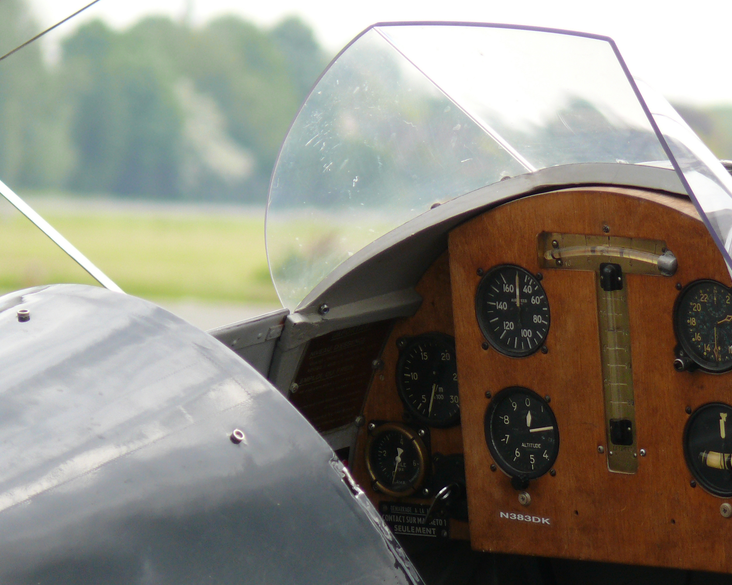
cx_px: 567
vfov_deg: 2.1
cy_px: 420
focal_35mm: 721
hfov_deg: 2.7
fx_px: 15619
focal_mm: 88.8
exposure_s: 1/200
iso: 100
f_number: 4
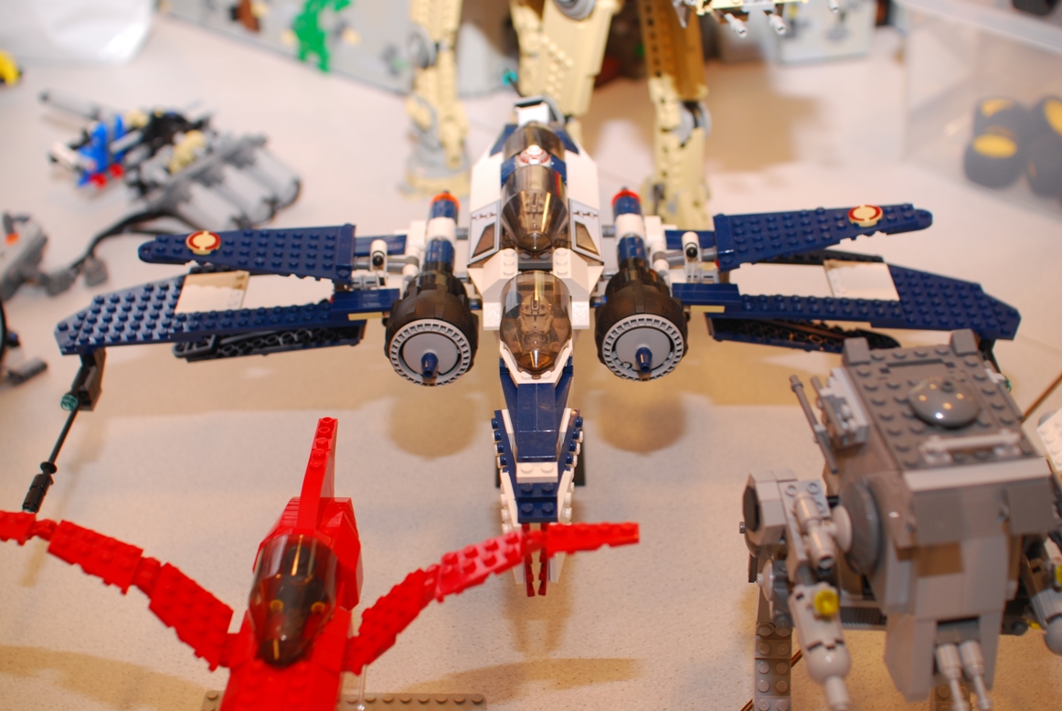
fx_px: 1329
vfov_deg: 29.9
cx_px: 531
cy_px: 356
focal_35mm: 45
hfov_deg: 43.6
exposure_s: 1/30
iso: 100
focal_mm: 30
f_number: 4
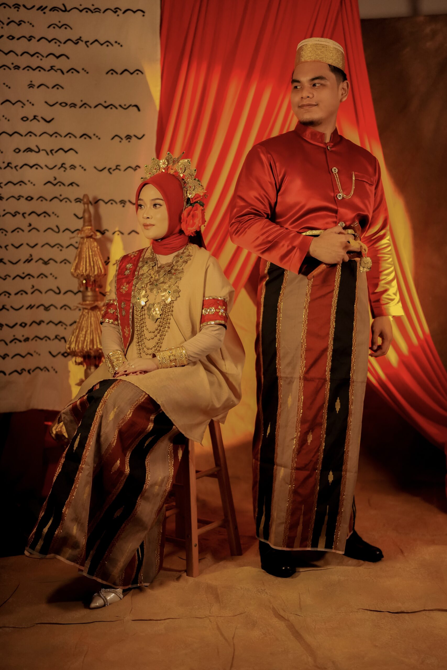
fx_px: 931
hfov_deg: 27.0
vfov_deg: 39.6
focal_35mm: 50
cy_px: 335
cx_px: 224
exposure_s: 1/200
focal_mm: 50
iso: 4000
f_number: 1.4
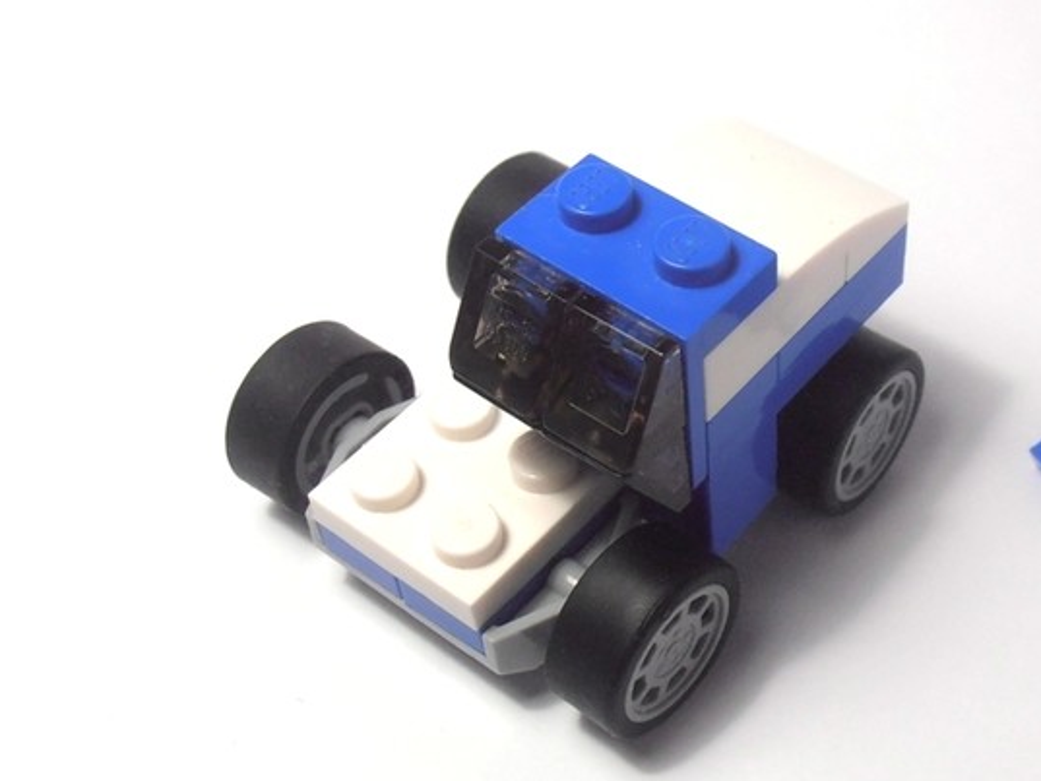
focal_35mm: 62
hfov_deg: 30.6
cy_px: 429
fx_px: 1865
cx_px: 801
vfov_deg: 23.7
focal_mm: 6.61
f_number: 3.9
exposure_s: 1/80
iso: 80
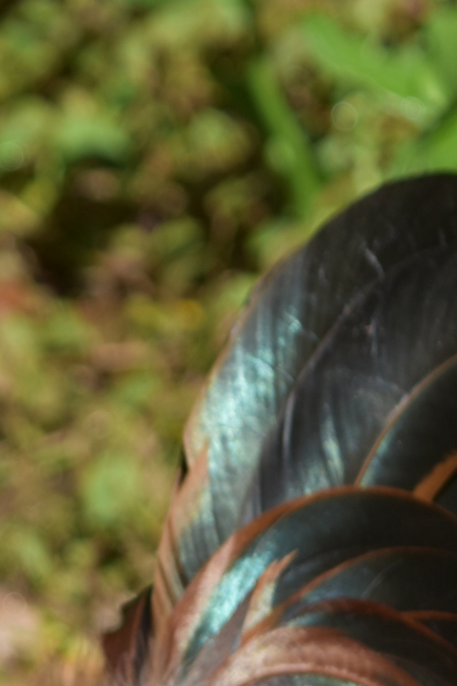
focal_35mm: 303
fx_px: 5769
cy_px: 995
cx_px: -137
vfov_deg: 6.7
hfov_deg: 4.5
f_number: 5.6
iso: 125
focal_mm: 52
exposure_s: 1/500
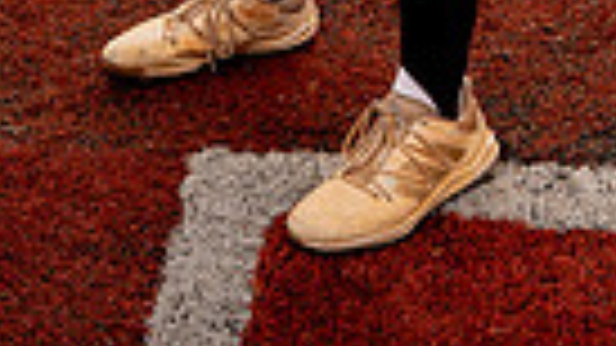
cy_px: -634
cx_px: 400
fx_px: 1960
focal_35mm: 120
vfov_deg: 8.6
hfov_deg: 17.8
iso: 125
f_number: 7.1
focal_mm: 35
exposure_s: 1/250
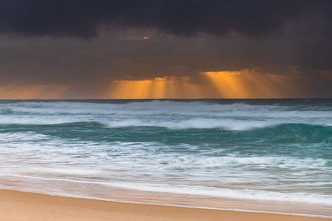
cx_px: 166
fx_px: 1015
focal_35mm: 110
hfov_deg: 18.6
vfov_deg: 12.5
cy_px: 110
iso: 40
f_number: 8
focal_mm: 110
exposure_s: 1/2
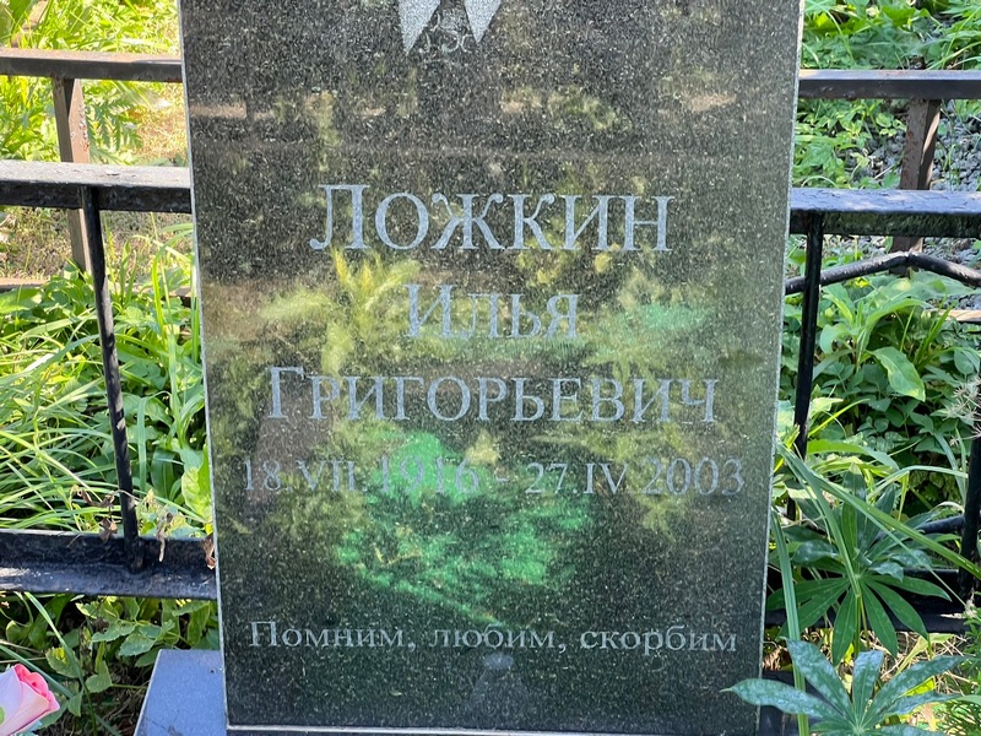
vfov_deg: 19.1
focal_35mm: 77
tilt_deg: -26.0
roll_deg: +2.1
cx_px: 490
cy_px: 368
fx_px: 2182
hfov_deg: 25.3
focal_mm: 9
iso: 100
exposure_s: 1/99
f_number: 2.8
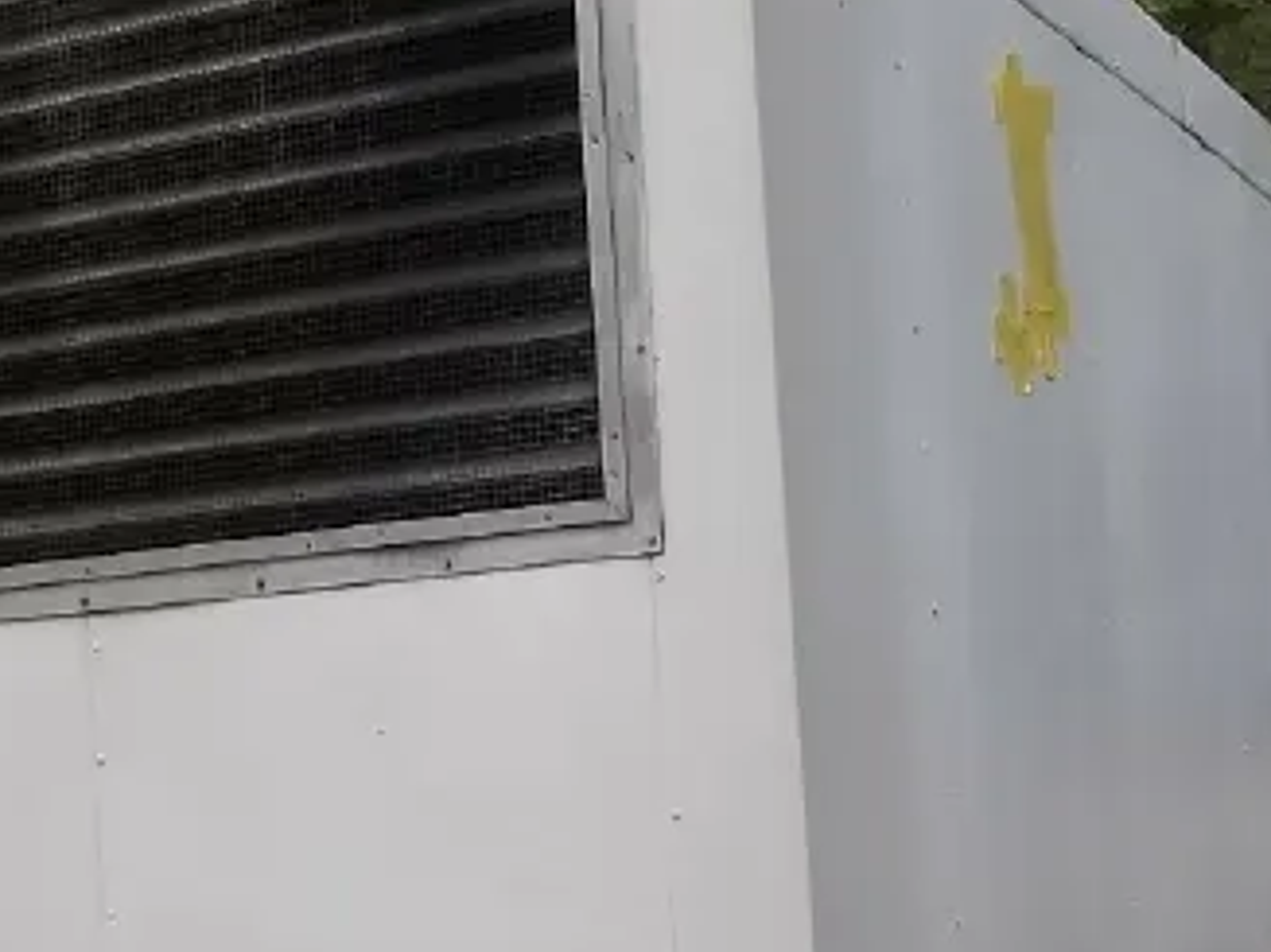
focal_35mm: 66
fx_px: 2422
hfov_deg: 29.4
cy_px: 676
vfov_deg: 22.1
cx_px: 696
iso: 80
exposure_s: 1/400
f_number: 3.5
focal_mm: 4.9
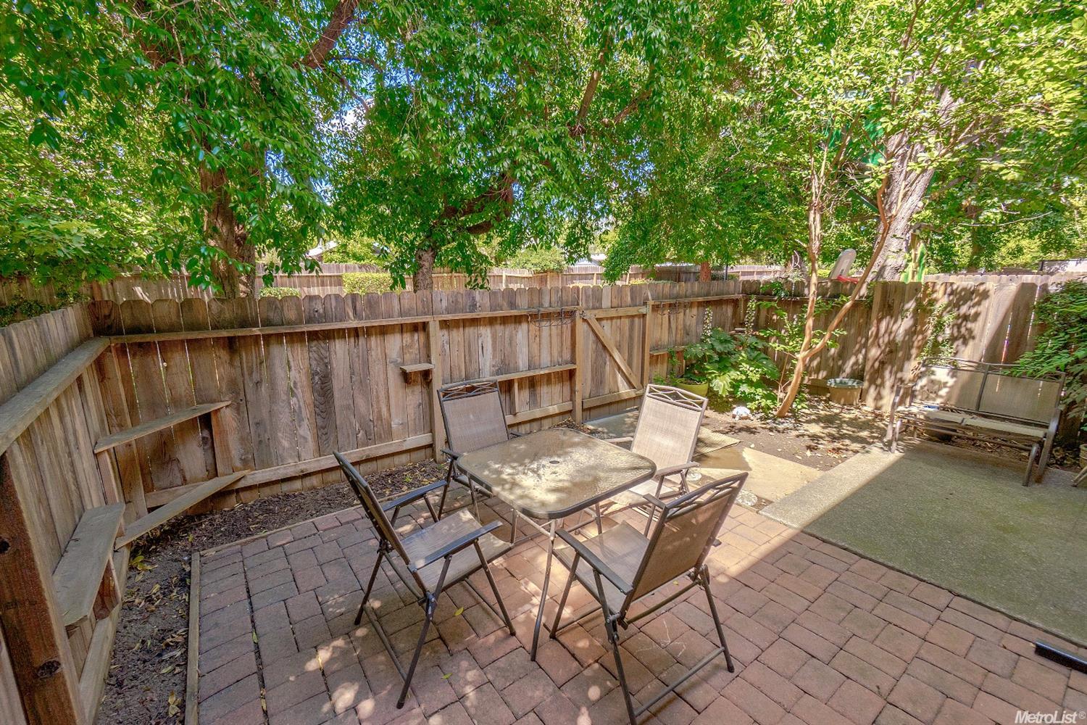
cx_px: 544
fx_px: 453
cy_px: 362
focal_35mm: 15
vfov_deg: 77.3
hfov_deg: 100.4
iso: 100
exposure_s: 1/45
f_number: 8
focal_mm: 10
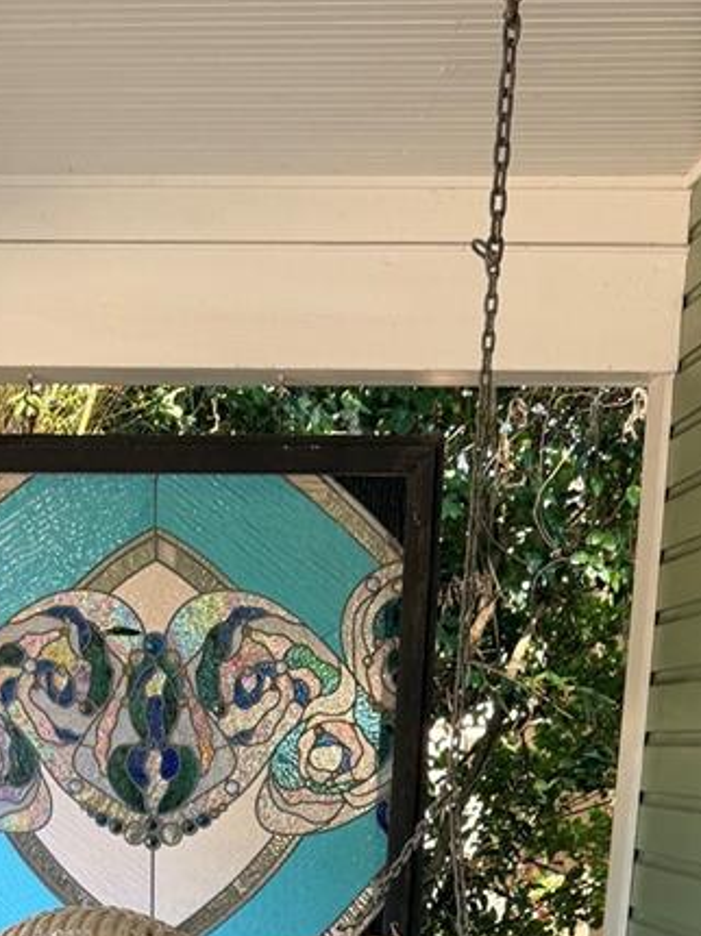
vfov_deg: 25.7
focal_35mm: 67
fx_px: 1811
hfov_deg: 21.6
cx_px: 128
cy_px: 1147
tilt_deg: -14.9
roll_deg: -0.8
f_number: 1.78
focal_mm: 6.76
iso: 80
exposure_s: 1/122
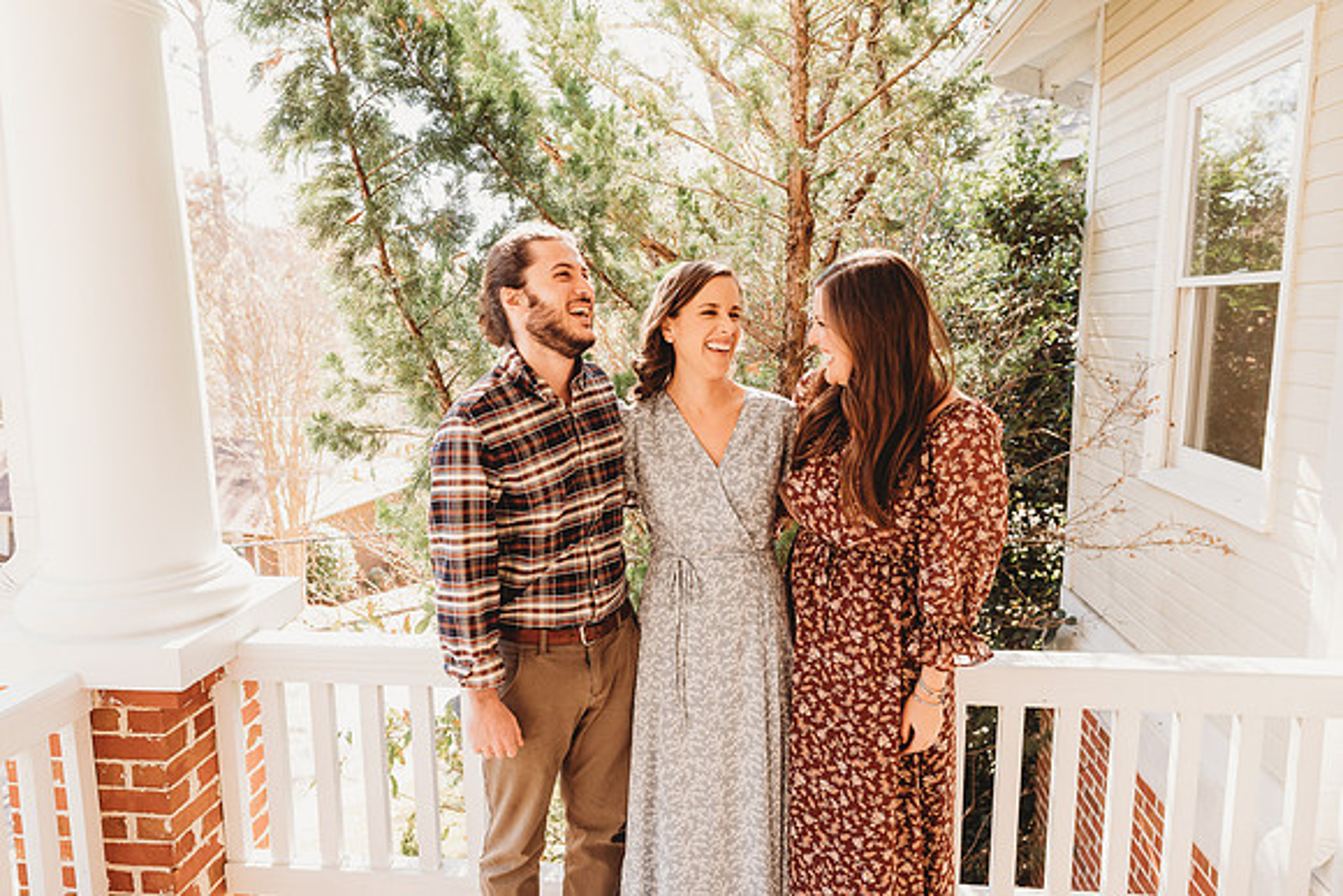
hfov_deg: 73.7
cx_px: 672
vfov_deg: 53.2
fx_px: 896
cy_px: 448
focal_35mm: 24
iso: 400
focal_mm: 24
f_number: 4.5
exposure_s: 1/200
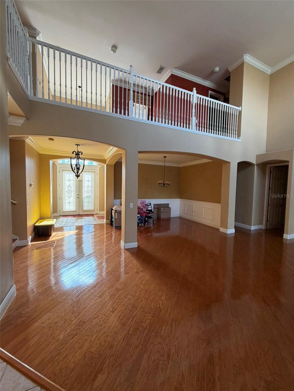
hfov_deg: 85.7
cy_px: 196
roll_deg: -1.1
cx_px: 147
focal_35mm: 14
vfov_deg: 102.1
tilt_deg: -1.9
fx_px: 159
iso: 160
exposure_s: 1/60
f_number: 2.2
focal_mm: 2.22
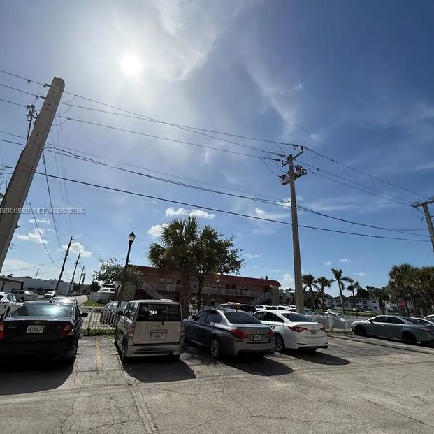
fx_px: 241
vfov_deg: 84.0
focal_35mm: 17
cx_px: 216
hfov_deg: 84.0
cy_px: 211
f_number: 2.2
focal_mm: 2.22
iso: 50
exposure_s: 1/5155
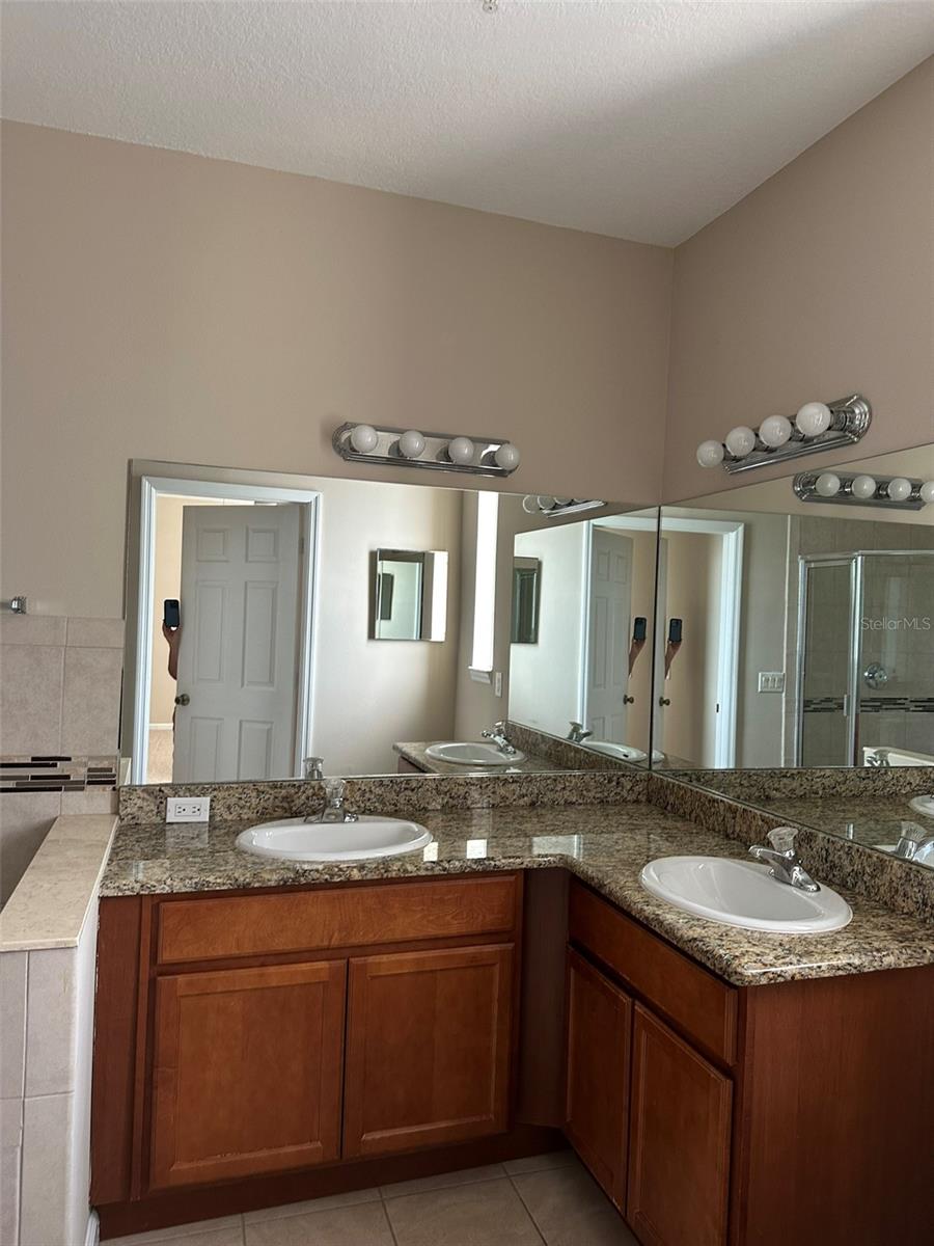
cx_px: 467
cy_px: 623
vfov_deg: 71.6
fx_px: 863
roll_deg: -2.8
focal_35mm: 24
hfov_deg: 56.8
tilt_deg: -0.3
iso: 160
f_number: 1.78
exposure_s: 1/60
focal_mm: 6.86
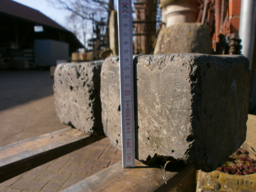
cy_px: 96
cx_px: 128
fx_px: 200
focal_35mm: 27
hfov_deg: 65.3
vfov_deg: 51.4
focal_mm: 4.8
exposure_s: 1/800
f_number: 2.9
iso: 100
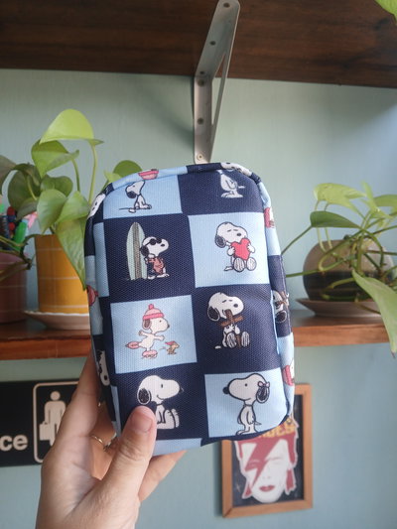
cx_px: 198
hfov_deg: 53.1
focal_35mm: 26
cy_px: 264
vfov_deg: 67.3
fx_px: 397
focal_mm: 3.98
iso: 160
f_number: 1.8
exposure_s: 1/50
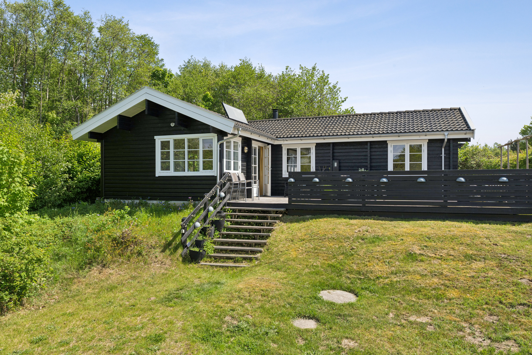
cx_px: 266
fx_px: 384
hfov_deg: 69.4
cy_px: 178
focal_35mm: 26
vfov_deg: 49.6
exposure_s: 1/1250
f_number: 5
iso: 200
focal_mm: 26
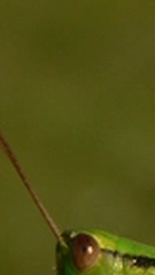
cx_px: 362
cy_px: 283
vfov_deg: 4.2
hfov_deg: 2.4
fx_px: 3726
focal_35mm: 510
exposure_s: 1/1000
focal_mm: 17.4
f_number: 5.6
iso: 100
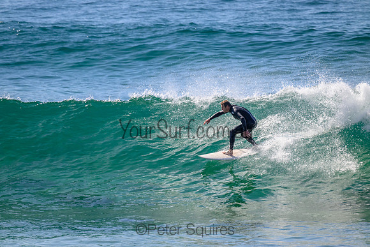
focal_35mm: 800
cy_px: 124
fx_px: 8224
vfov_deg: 1.7
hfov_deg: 2.6
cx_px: 185
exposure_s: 1/2000
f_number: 11
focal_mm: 800
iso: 1100
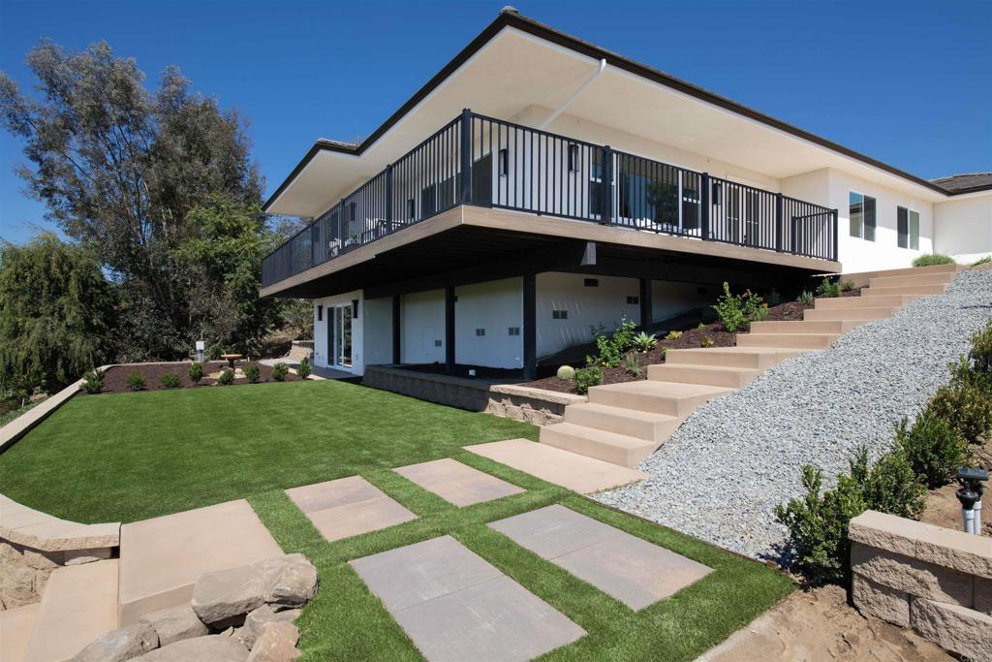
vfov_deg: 64.6
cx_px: 496
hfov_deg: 86.9
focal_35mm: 19
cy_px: 331
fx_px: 524
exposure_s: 1/250
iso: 320
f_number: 11
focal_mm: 19
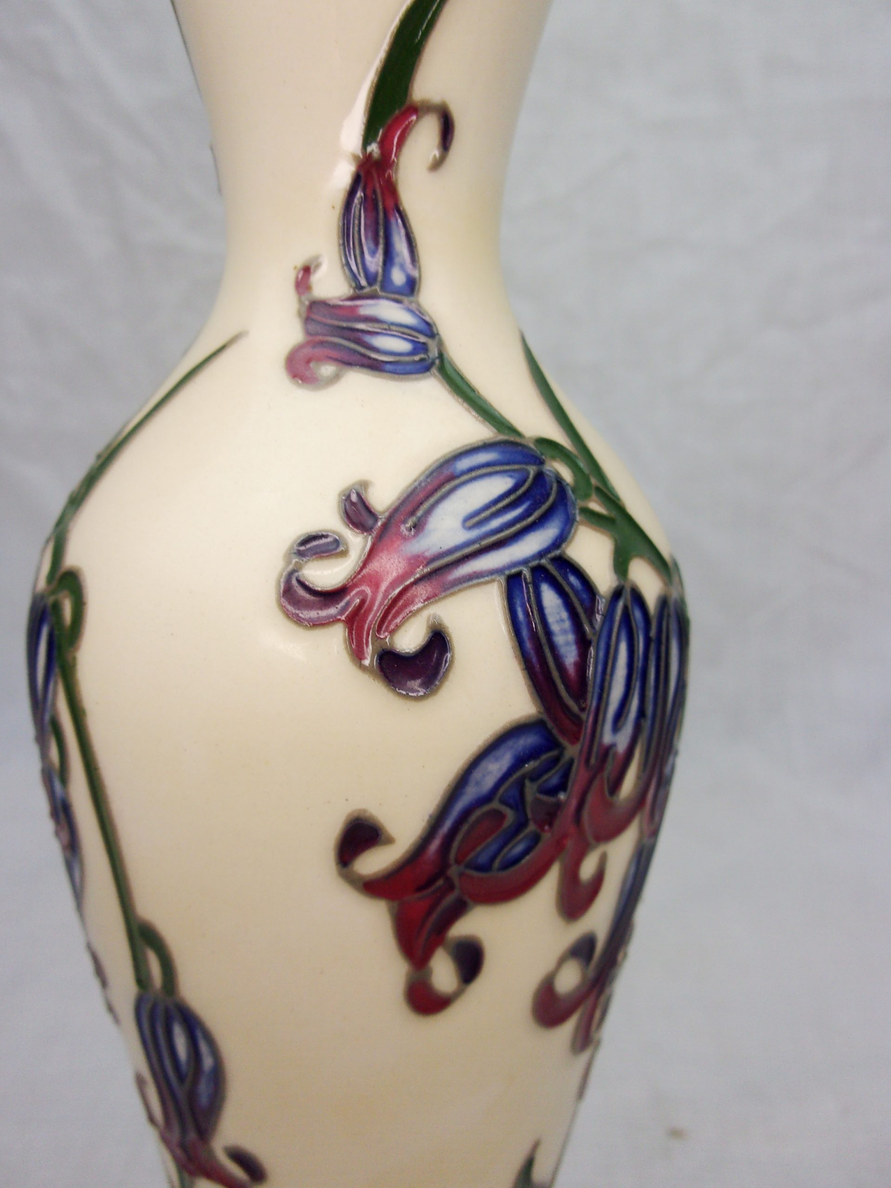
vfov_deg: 63.4
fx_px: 961
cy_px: 594
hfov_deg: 49.7
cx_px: 446
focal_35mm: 28
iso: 80
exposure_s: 1/100
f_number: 3.9
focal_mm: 5.1
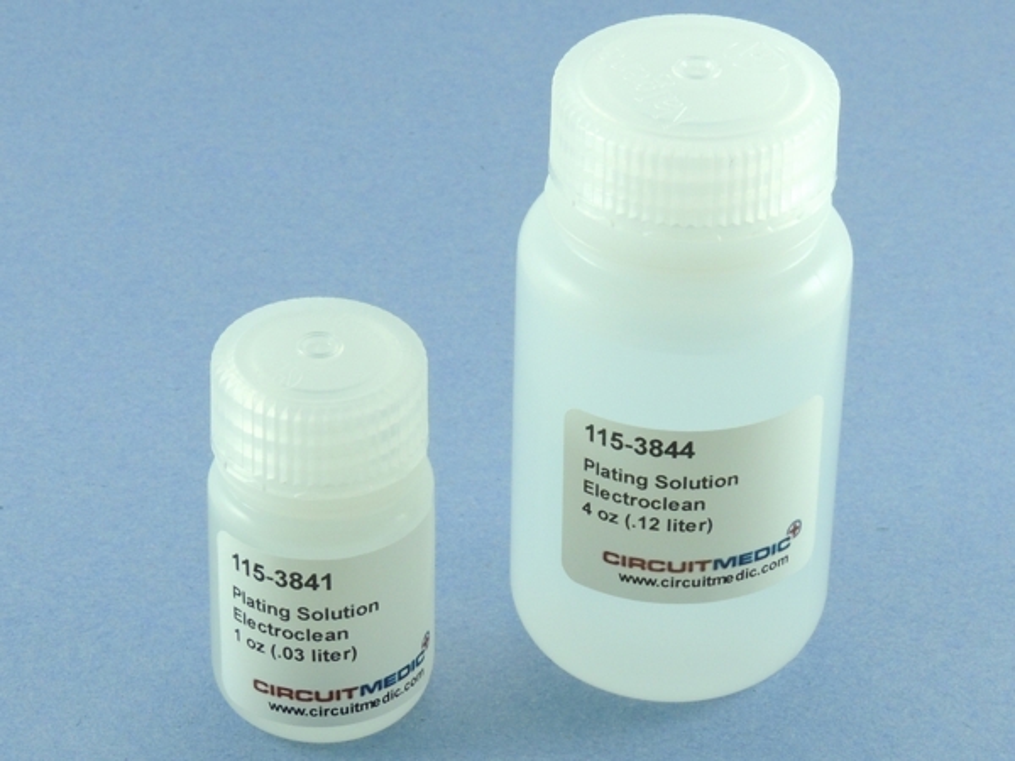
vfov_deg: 19.6
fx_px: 2199
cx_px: 508
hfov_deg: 26.0
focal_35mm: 75
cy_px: 380
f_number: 6.2
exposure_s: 1/60
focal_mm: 13.3
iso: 400
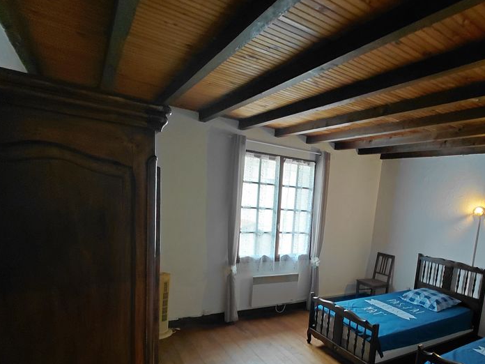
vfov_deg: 57.3
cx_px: 317
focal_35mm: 23
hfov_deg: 72.1
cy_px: 248
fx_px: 322
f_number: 2.2
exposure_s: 1/50
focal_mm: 1.64
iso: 250
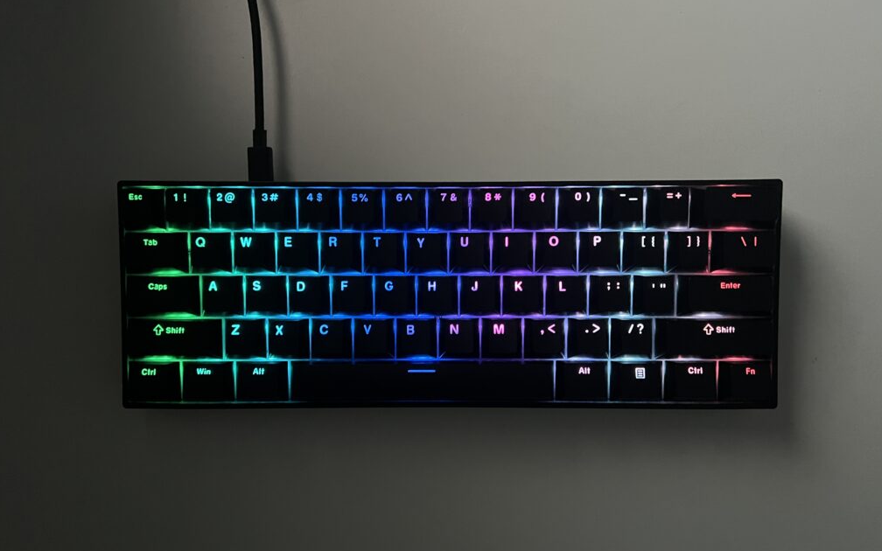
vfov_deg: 44.5
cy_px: 305
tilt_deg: -88.2
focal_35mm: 28
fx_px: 673
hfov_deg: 66.5
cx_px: 440
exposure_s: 1/30
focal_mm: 5.7
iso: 800
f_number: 1.5
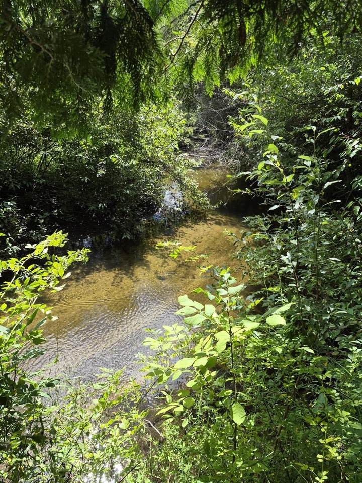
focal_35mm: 23
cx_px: 181
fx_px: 321
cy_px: 242
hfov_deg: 58.9
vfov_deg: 73.9
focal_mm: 5.4
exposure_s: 1/1612
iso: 80
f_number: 1.8
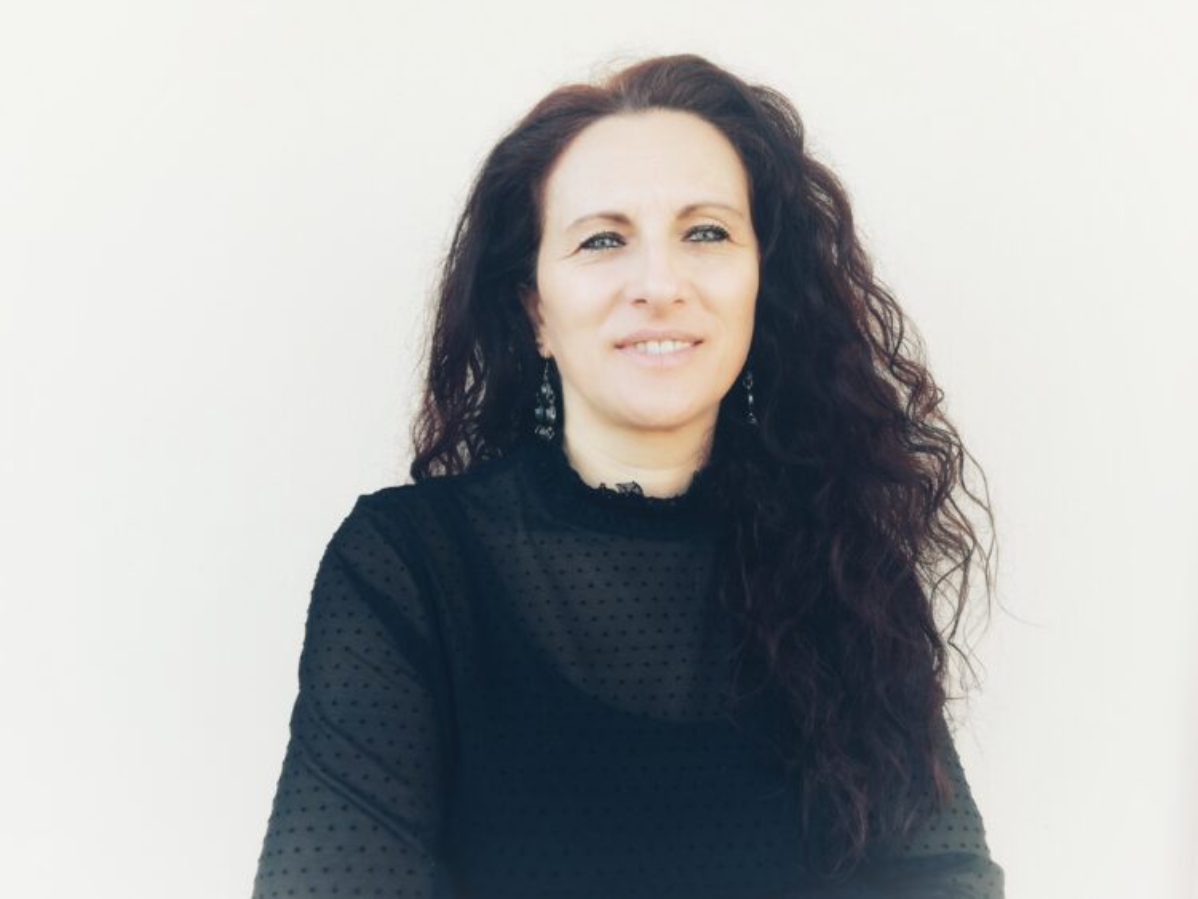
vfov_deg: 53.1
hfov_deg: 67.3
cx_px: 599
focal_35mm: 26
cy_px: 450
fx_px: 900
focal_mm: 3.83
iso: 50
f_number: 2.2
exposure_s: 1/100
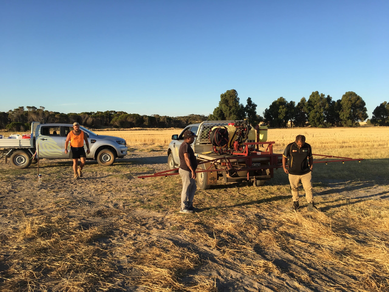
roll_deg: -0.8
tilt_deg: -3.7
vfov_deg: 48.2
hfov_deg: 61.7
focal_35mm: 29
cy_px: 146
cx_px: 194
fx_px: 326
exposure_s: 1/818
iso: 25
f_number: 2.2
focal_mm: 4.15
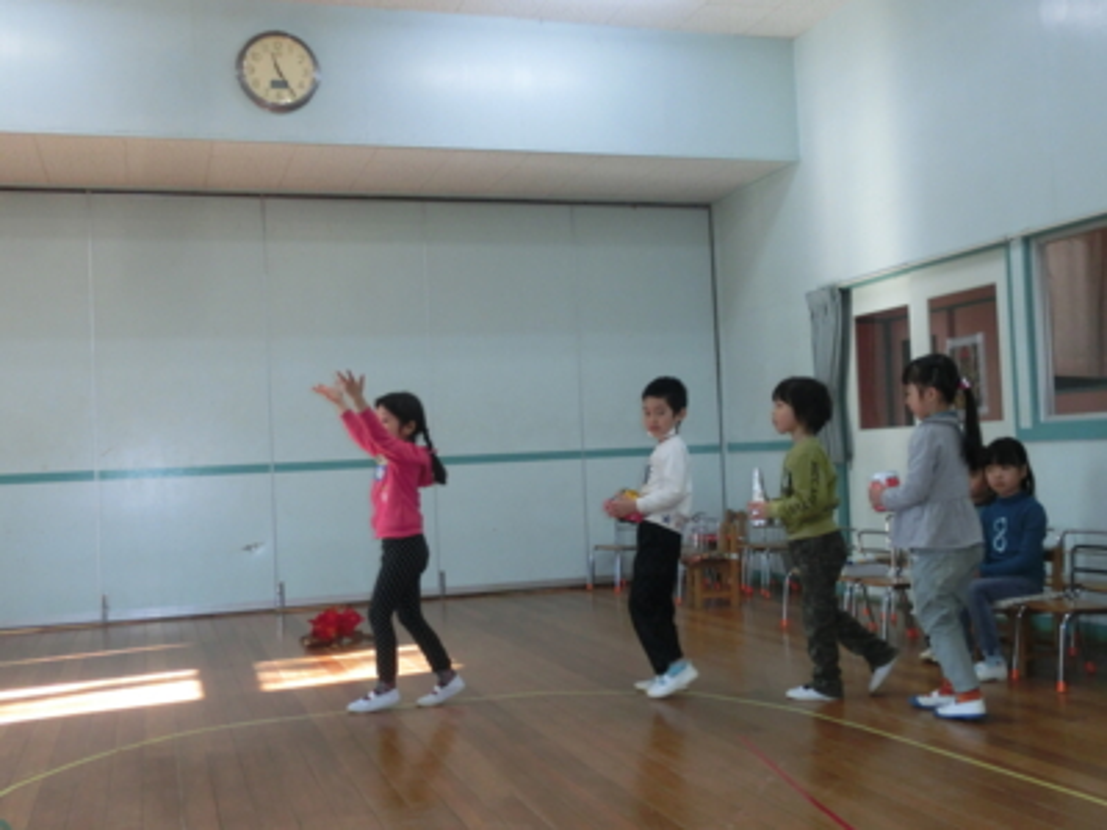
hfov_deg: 49.0
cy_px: 415
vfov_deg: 37.7
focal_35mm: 38
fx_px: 1215
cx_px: 554
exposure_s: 1/125
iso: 400
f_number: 3.9
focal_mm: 6.67
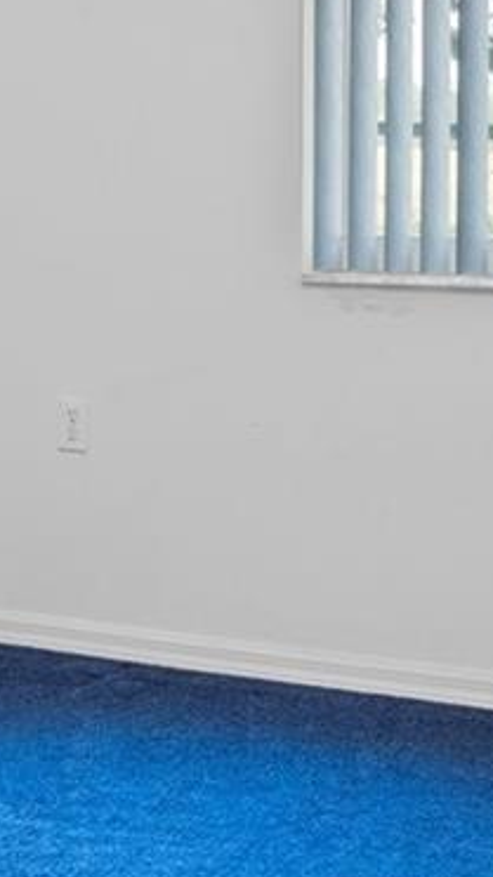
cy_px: 207
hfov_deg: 13.1
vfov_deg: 23.4
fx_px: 2093
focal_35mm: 90
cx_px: -75
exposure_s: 1/1.67
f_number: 8
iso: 640
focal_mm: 20
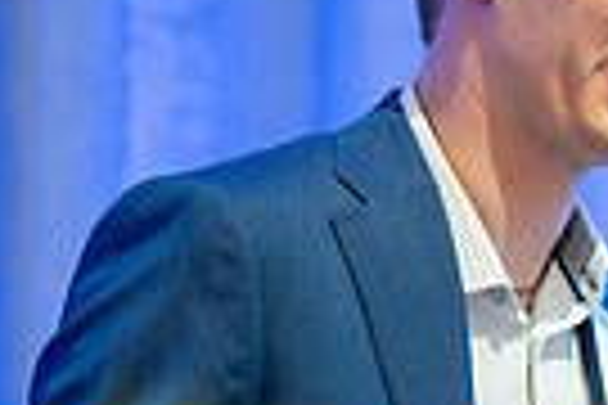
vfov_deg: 3.0
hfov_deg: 4.5
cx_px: 851
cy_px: 479
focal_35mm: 451
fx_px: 7616
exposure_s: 1/400
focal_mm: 105
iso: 3200
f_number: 1.4
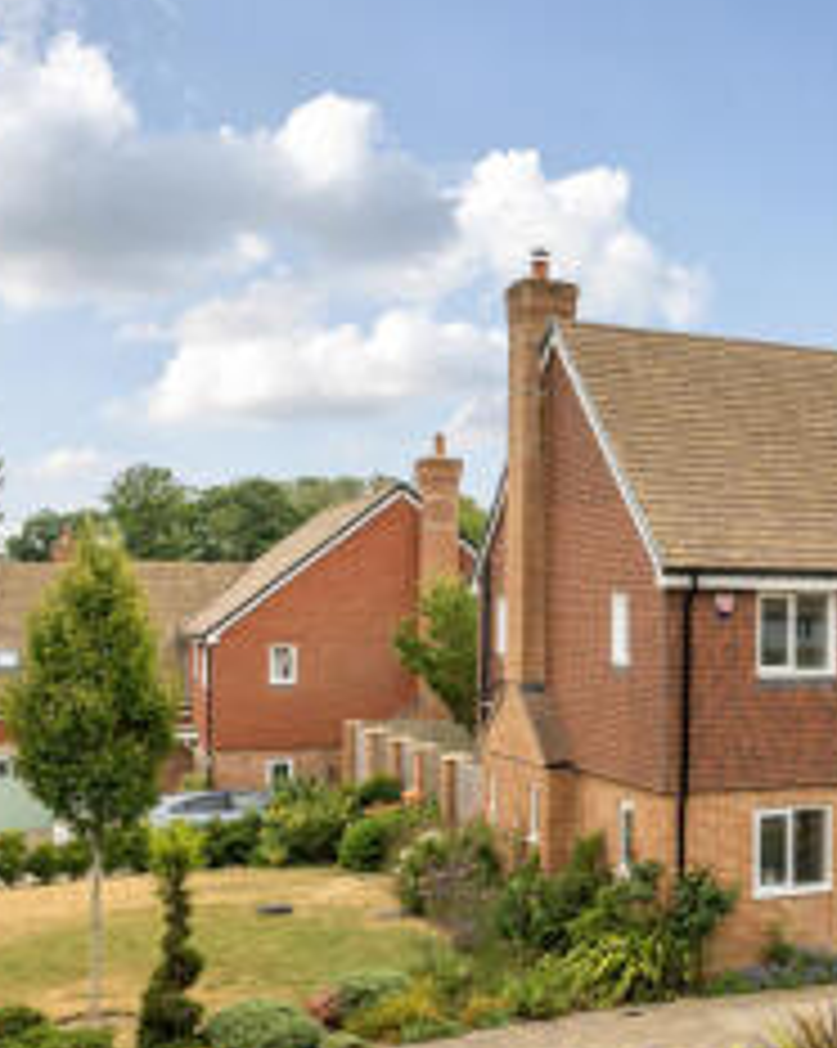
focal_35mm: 46
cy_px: 569
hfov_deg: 29.8
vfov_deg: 40.3
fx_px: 1426
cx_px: 893
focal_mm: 16
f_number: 8
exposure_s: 1/250
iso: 400
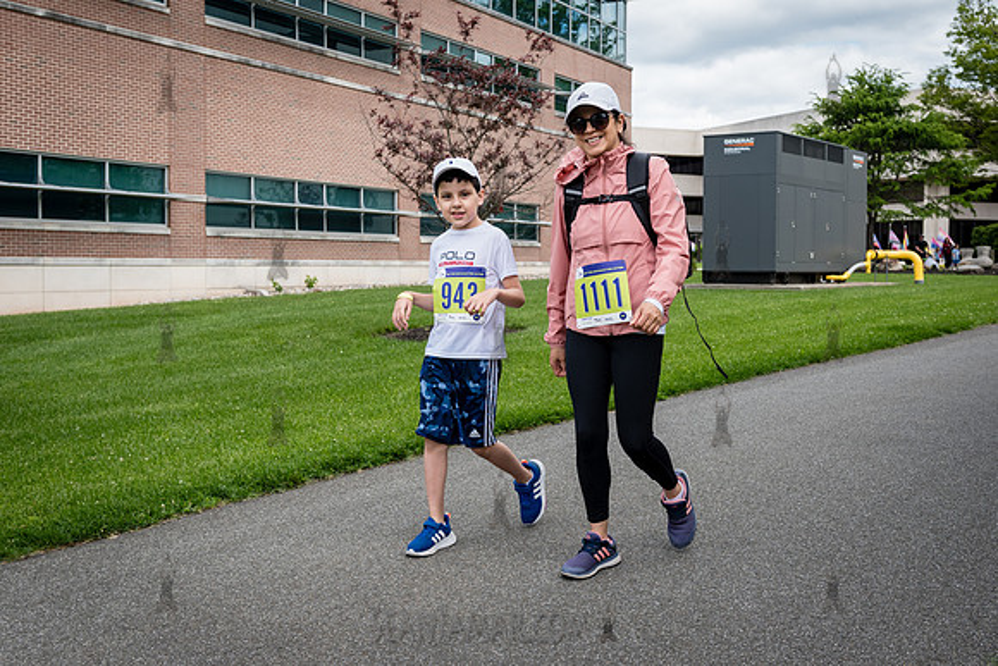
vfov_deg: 31.5
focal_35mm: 43
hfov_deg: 45.8
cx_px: 525
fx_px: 1182
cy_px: 308
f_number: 4.5
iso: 400
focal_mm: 38
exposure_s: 1/1000
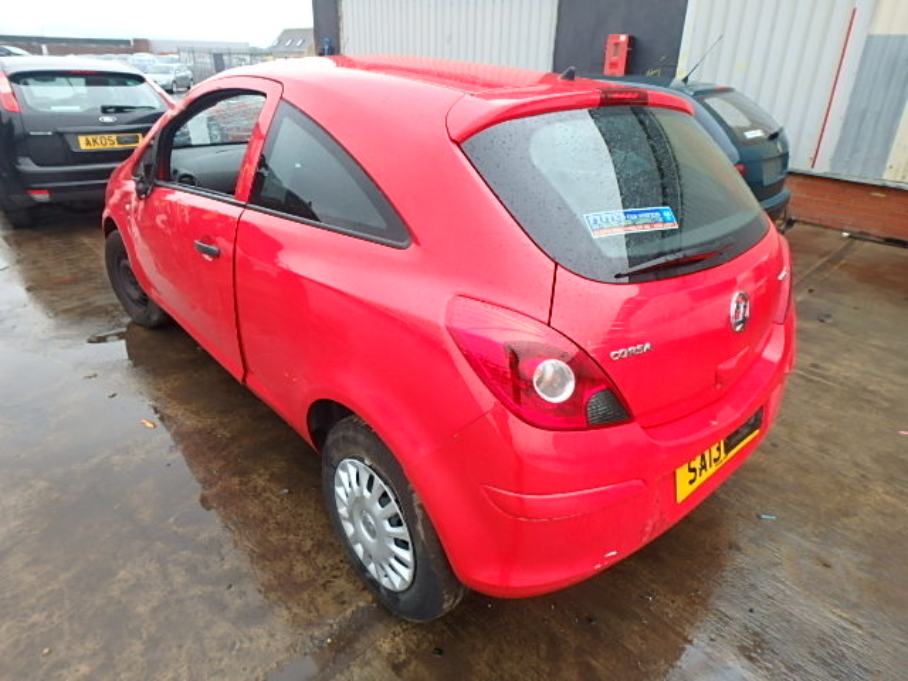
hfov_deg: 79.0
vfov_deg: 63.4
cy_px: 340
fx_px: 551
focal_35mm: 21
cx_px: 454
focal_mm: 3.7
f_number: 3.5
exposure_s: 1/320
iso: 125
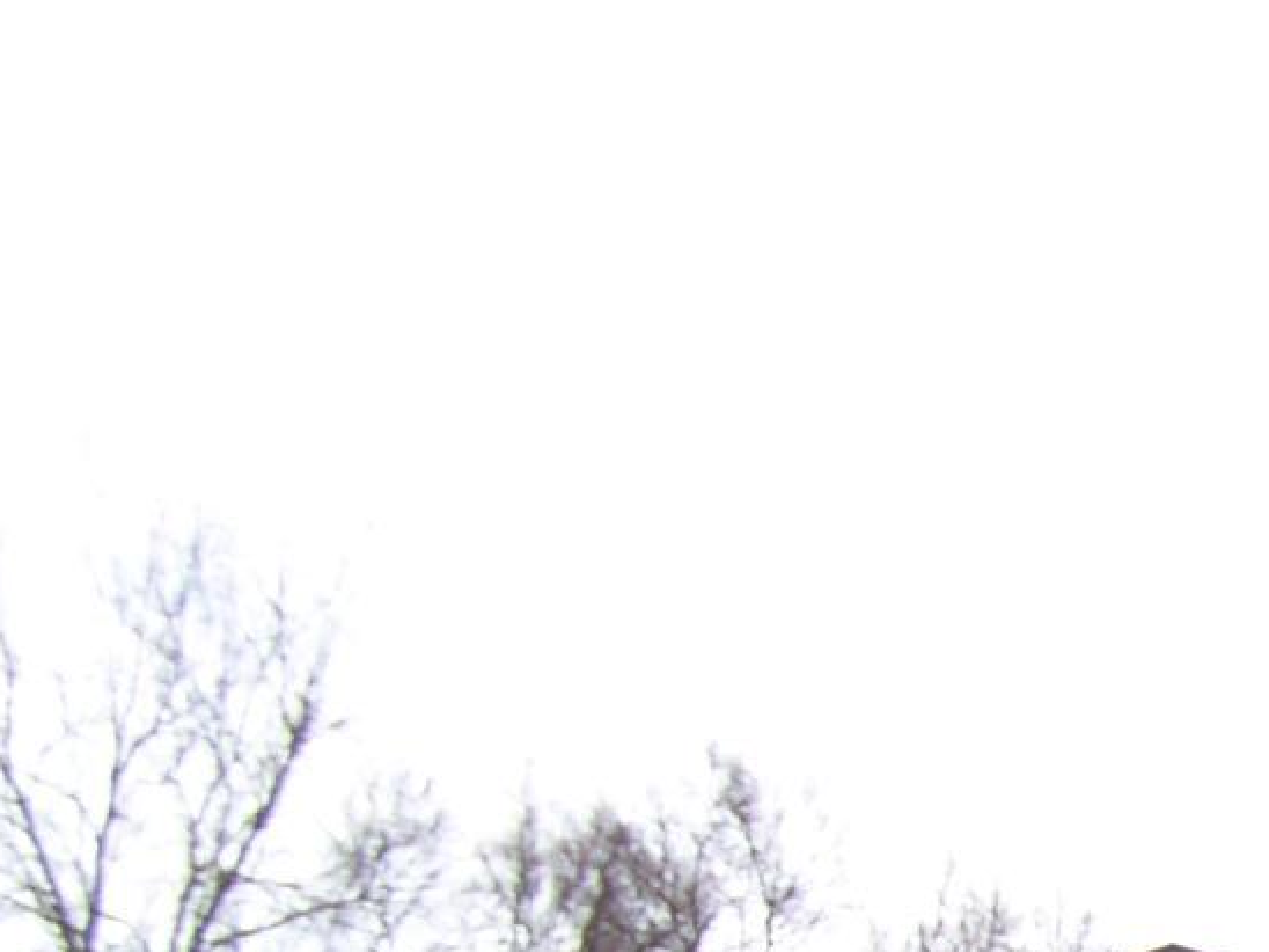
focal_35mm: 142
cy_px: 1406
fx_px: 5206
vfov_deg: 10.1
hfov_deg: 13.1
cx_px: 1943
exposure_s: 1/160
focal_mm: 6.3
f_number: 2.8
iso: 64
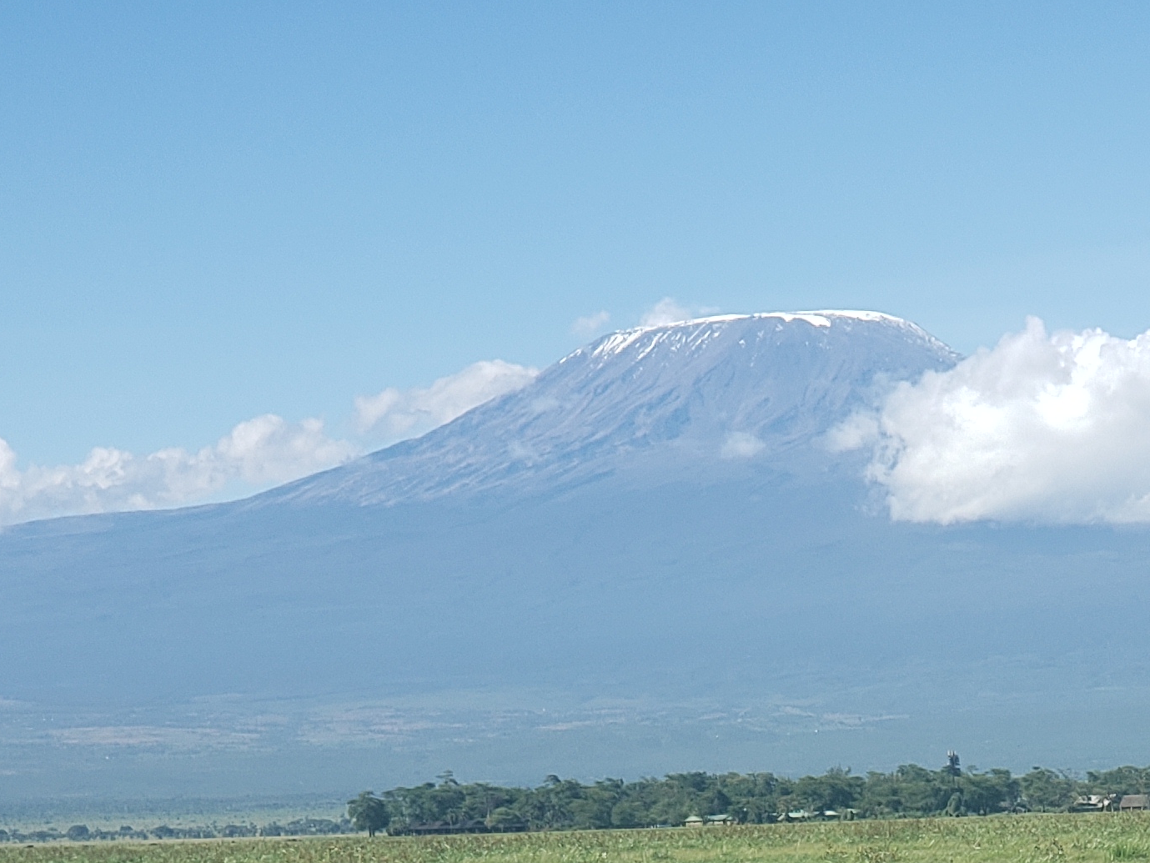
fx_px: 5051
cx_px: 1030
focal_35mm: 152
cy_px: 1211
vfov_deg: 9.5
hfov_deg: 12.9
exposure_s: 1/542
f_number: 2.4
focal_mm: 6
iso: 32
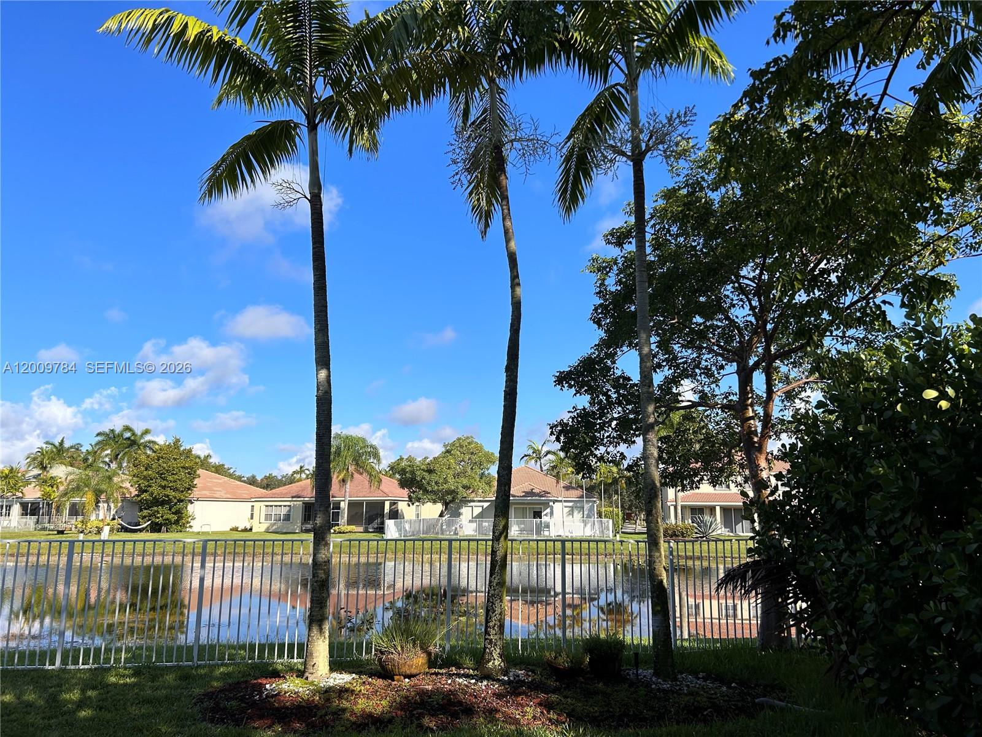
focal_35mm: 26
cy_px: 368
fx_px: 738
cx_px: 491
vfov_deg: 53.1
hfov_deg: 67.3
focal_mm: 5.7
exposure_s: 1/3460
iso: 50
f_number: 1.5
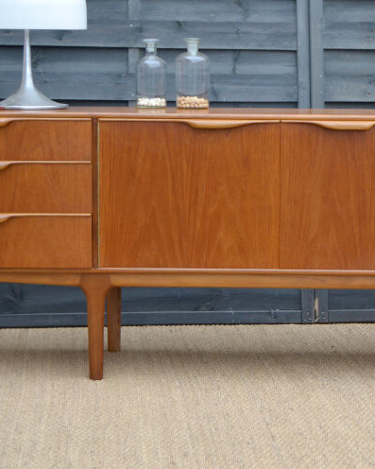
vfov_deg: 19.7
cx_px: 264
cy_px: 191
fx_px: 1345
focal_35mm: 97
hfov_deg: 15.8
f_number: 4.8
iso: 250
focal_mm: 38
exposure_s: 1/125
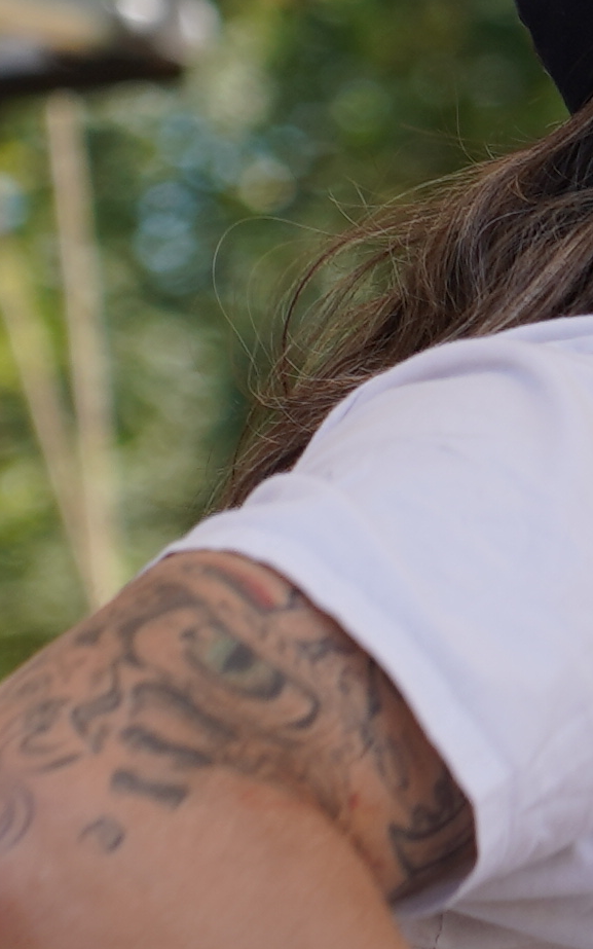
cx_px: 1852
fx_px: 17994
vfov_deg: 3.0
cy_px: 514
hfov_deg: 1.9
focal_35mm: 696
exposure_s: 1/250
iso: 100
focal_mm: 105
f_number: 5
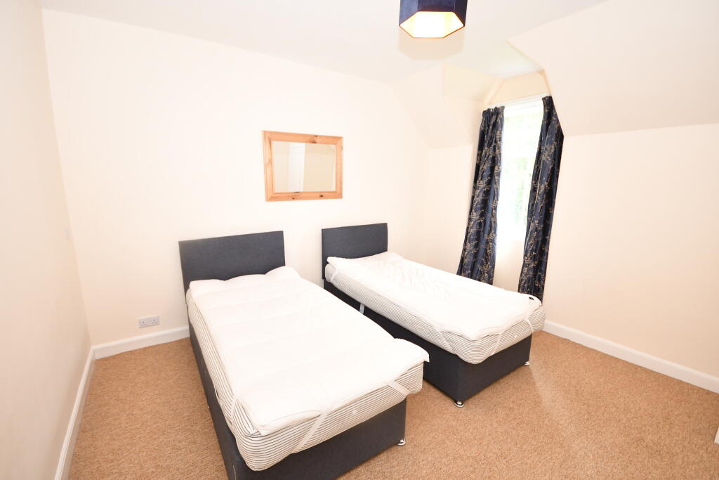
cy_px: 240
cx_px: 360
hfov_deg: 100.4
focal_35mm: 15
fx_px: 300
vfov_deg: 77.3
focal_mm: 10
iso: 1100
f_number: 4
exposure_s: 1/60
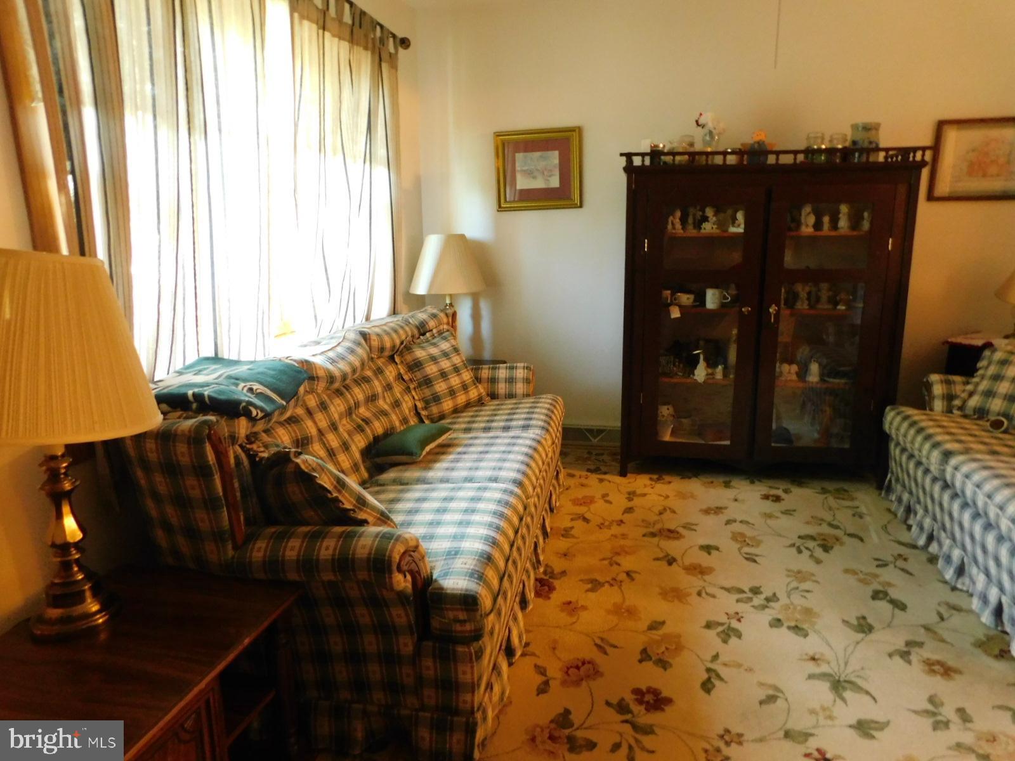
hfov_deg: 73.9
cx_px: 508
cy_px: 380
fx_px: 674
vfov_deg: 58.9
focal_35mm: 23
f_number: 3
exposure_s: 1/8
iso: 560
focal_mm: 4
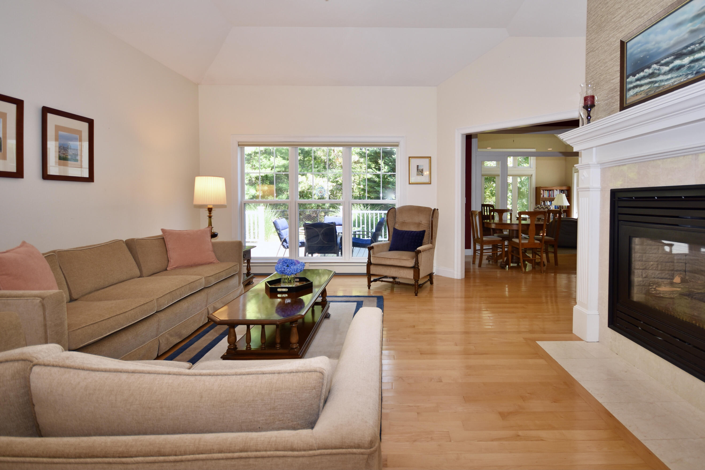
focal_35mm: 15
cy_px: 235
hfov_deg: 100.4
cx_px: 352
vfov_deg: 77.3
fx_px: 294
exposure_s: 1/60
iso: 200
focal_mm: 10
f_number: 4
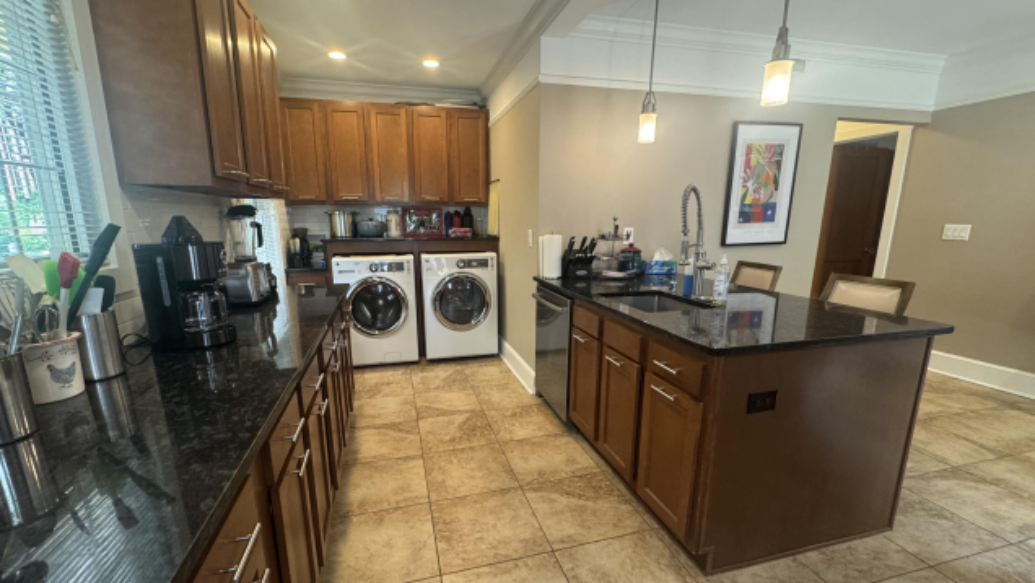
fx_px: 439
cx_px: 502
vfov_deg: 67.0
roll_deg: -0.2
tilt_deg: -13.1
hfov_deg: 99.3
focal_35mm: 16
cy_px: 316
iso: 400
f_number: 2.2
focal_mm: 2.22
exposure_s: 1/60
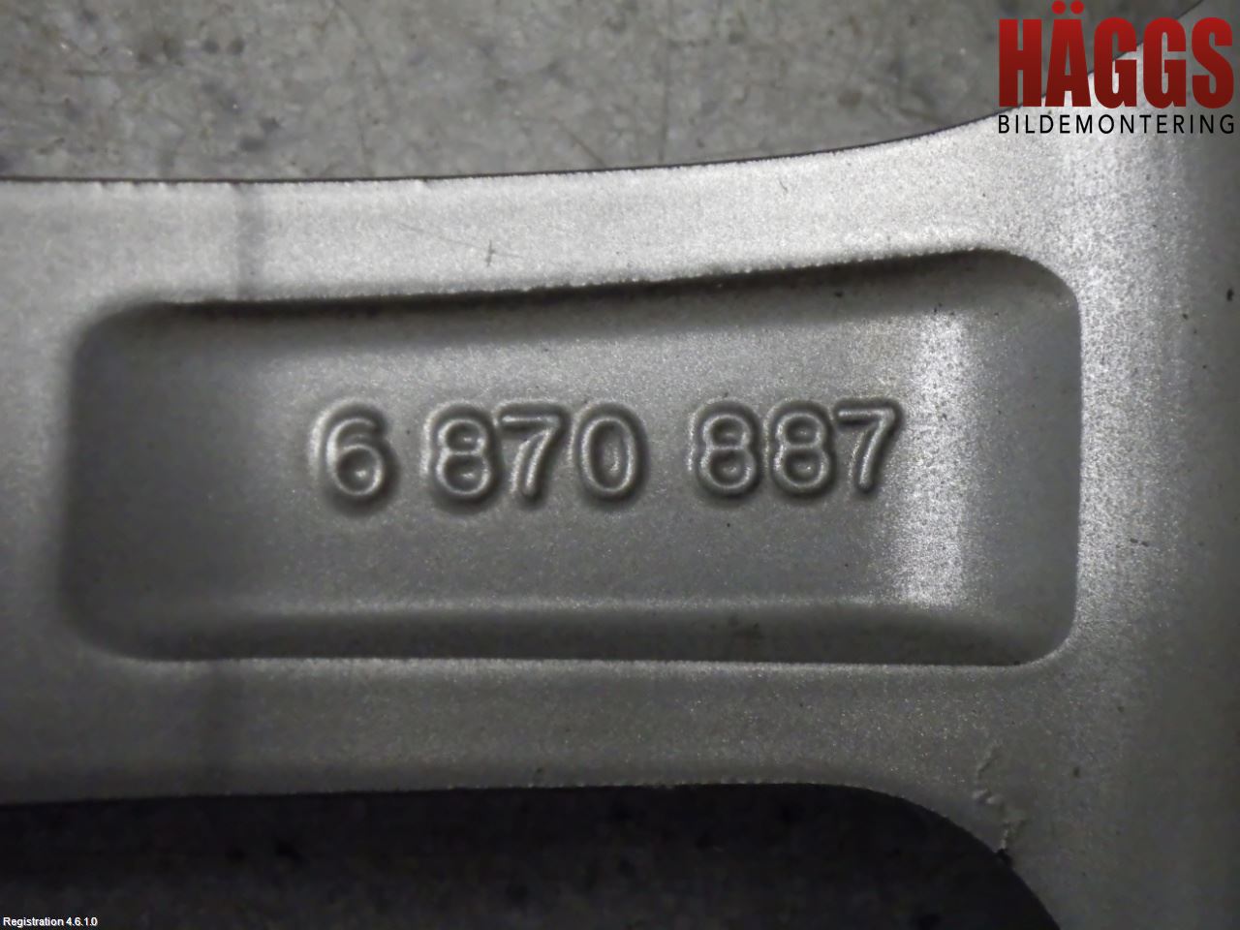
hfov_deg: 17.1
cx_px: 620
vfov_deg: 12.9
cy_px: 465
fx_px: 4119
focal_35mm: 115
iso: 2500
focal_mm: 20.6
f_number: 5.2
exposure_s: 1/125
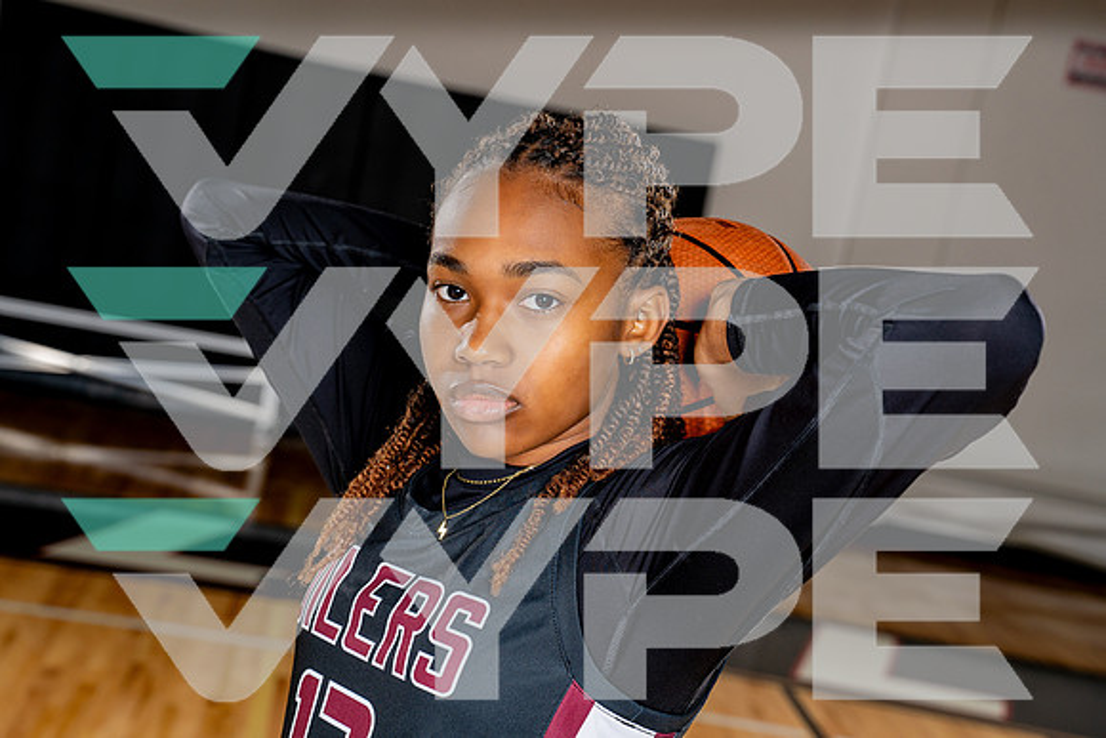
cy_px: 369
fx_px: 2151
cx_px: 553
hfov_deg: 28.8
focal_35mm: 70
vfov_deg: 19.5
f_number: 5.6
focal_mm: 70
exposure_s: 1/250
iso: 200
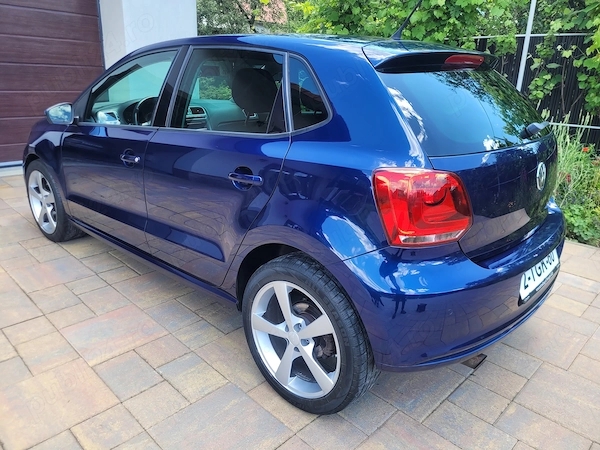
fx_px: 451
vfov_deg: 53.1
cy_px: 225
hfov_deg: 67.3
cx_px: 300
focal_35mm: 26
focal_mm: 5.4
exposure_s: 1/216
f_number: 1.8
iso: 40
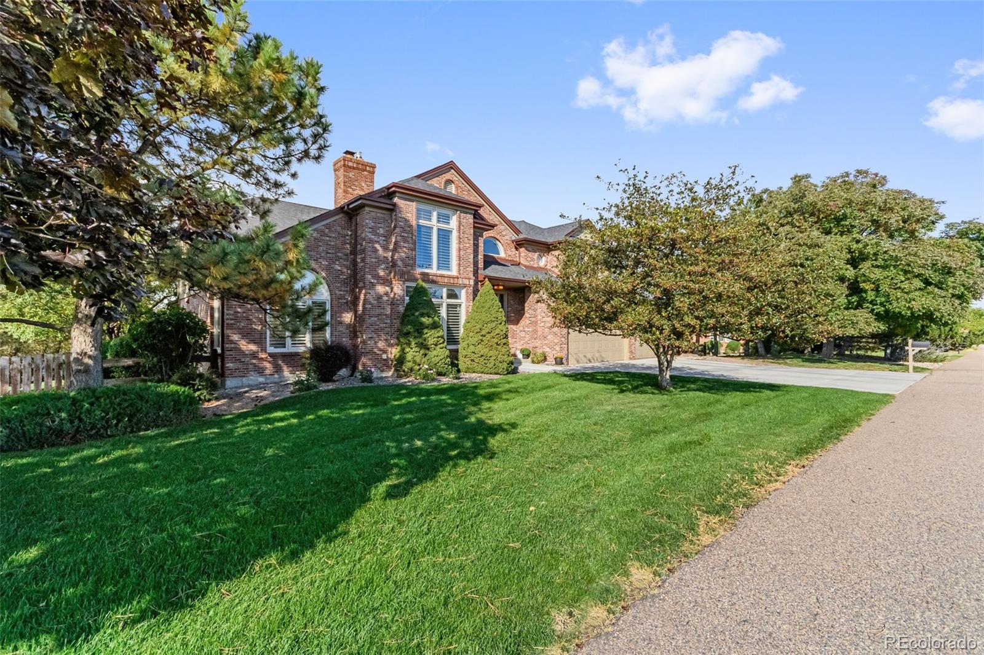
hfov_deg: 100.4
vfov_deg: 77.3
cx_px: 492
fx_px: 410
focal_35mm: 15
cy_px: 328
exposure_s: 1/8000
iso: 2000
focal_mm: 10
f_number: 8
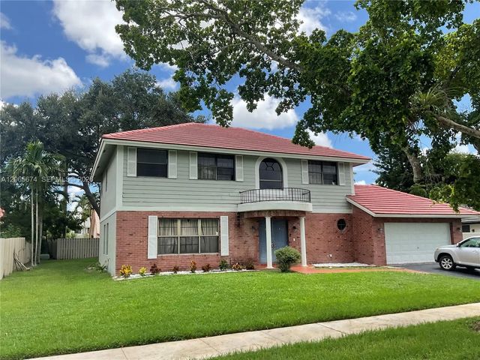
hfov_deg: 61.7
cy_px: 180
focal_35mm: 29
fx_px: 402
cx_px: 240
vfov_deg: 48.2
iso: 16
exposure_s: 1/804
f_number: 1.8
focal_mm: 3
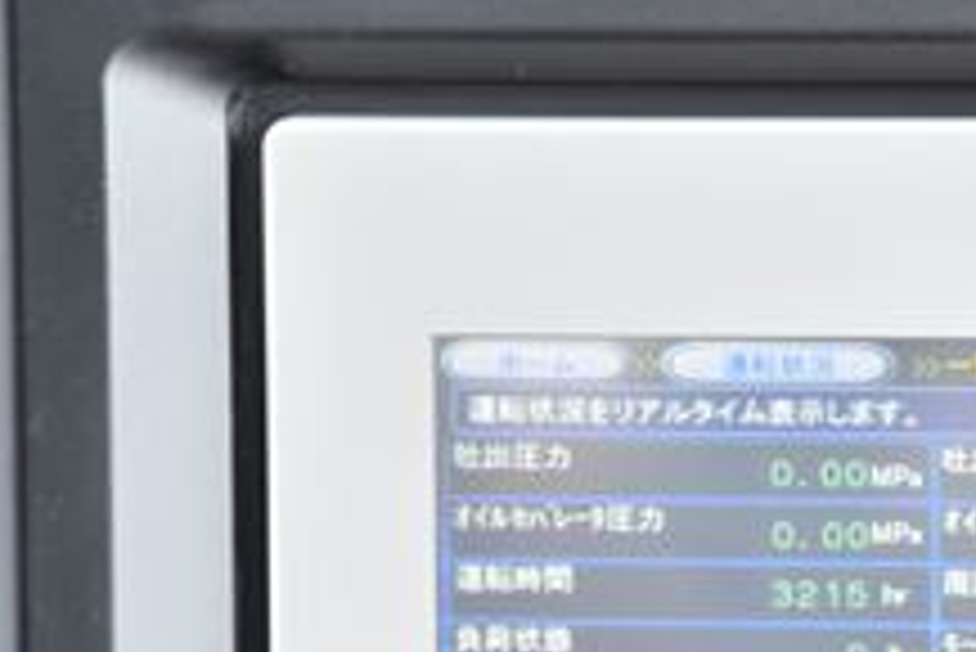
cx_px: 1007
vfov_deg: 5.1
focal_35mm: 270
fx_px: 7325
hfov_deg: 7.6
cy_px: 661
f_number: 6.3
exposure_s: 1/160
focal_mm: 78
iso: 1250
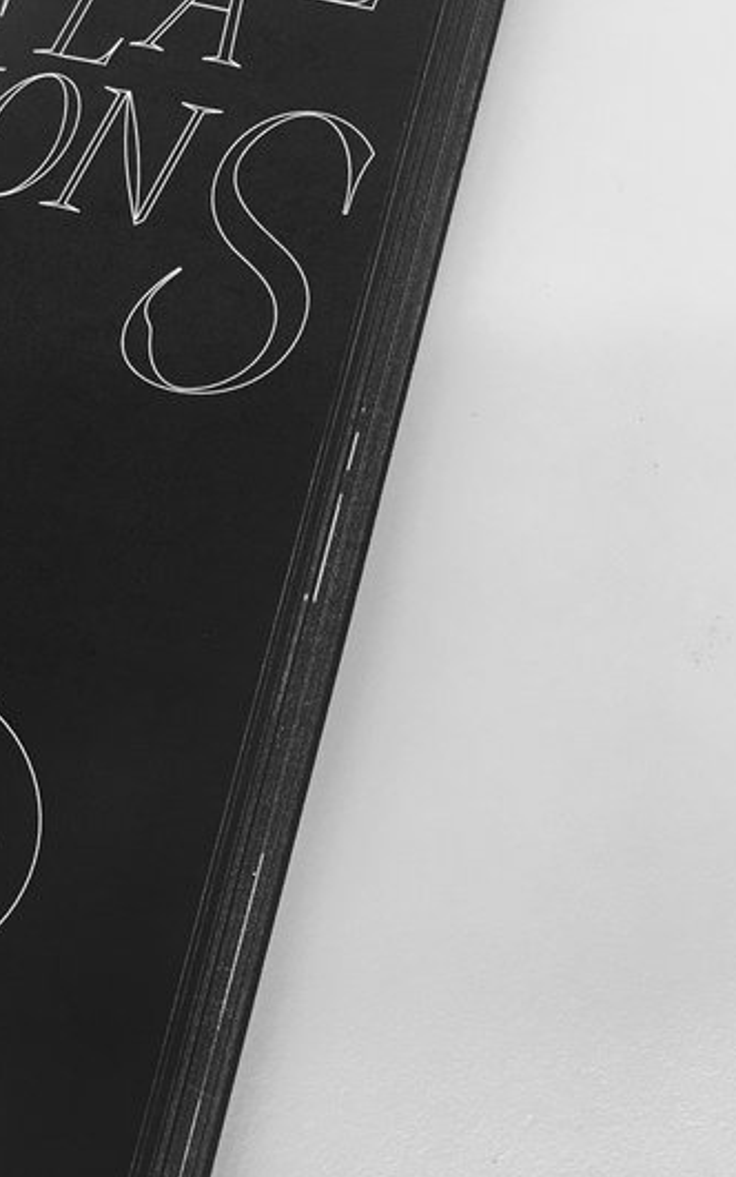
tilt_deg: -73.9
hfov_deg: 23.0
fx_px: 1733
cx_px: 1
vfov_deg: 37.4
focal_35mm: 54
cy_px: 463
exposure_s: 1/17
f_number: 2.2
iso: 40
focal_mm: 4.15
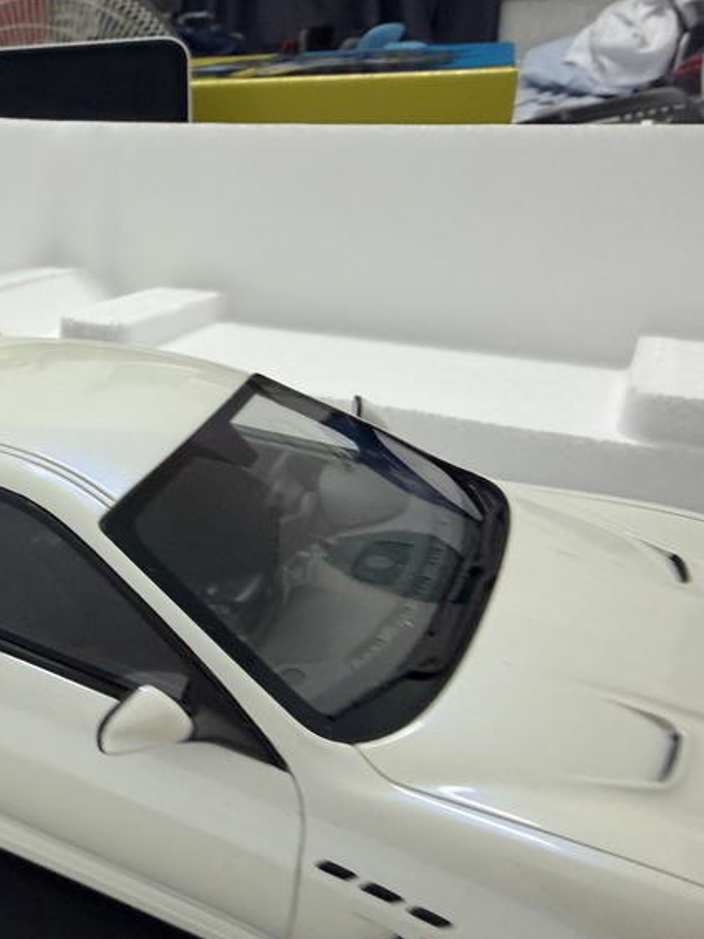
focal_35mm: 33
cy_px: 479
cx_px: 133
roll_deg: +4.1
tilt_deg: -27.4
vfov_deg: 55.4
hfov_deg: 41.0
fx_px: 895
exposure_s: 1/60
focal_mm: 2.22
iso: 160
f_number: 2.2
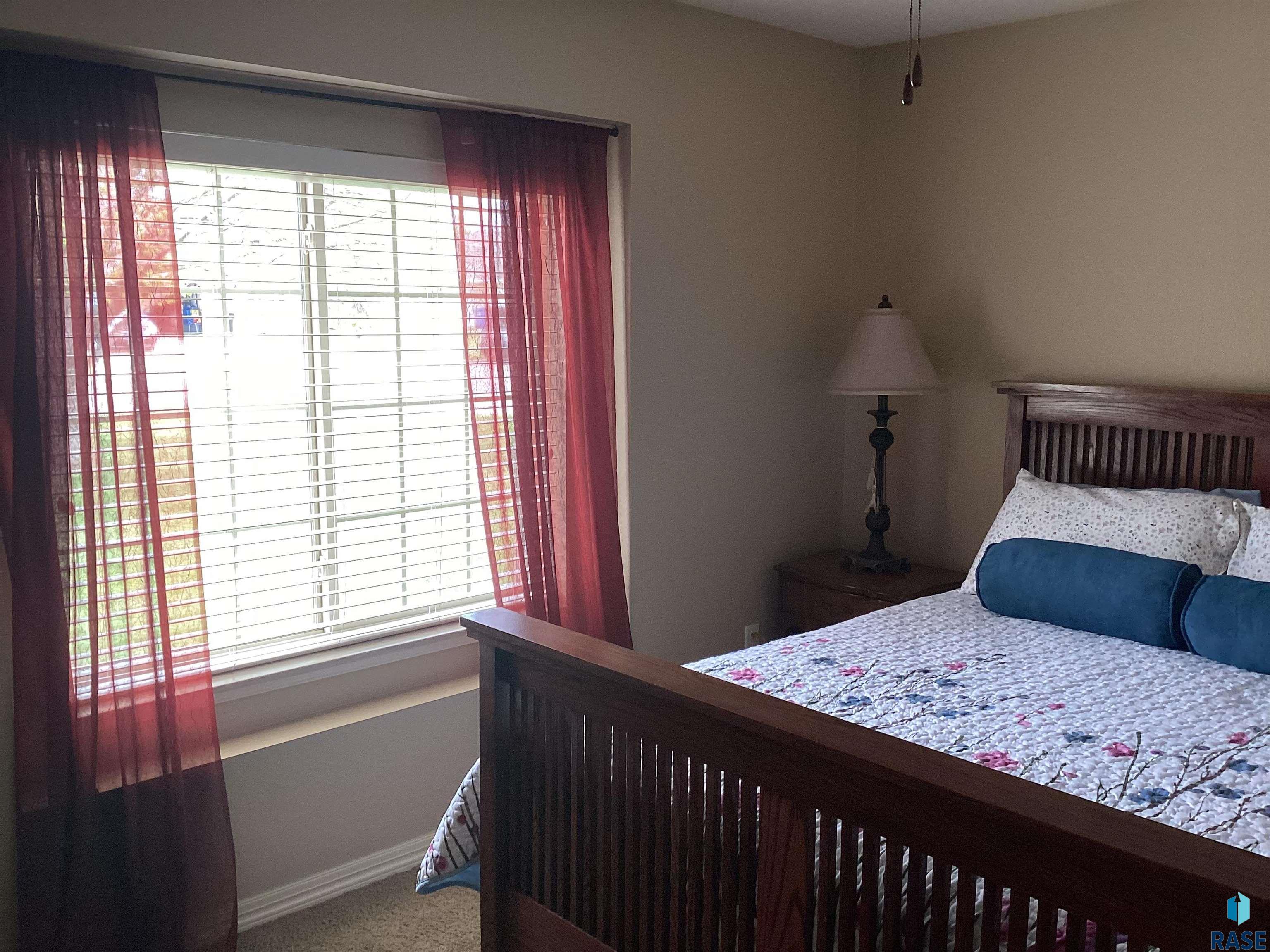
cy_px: 476
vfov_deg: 45.4
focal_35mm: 31
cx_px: 635
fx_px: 1137
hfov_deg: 58.4
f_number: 2.4
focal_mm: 3.3
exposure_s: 1/60
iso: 50
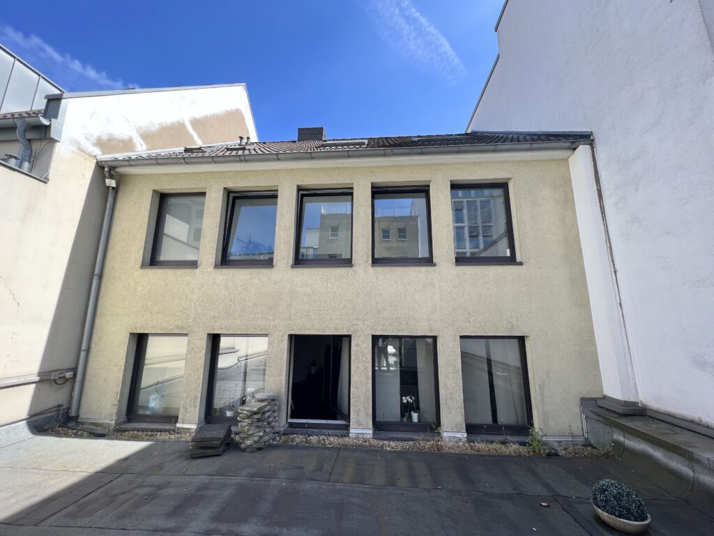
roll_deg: +0.4
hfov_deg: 106.2
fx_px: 268
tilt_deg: +11.7
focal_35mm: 13
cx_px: 357
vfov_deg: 89.9
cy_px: 268
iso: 32
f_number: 1.8
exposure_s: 1/348
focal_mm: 1.57
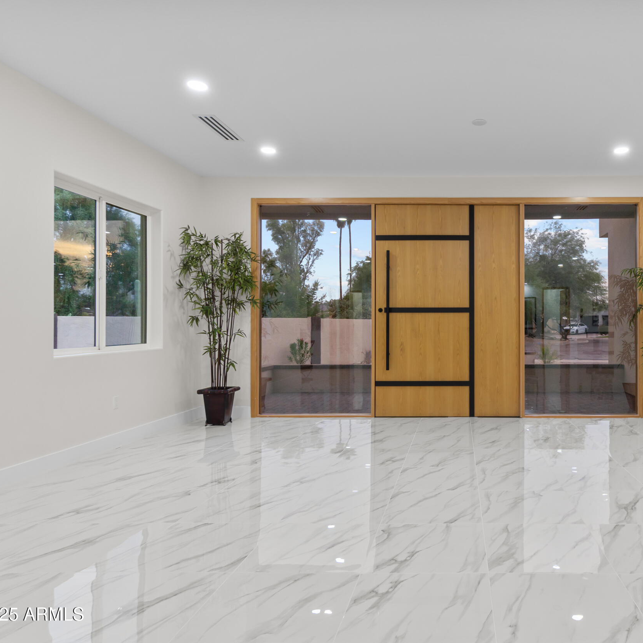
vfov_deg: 67.3
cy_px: 321
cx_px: 460
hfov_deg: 64.3
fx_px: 483
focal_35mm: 23
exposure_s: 1
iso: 250
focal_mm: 12
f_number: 9
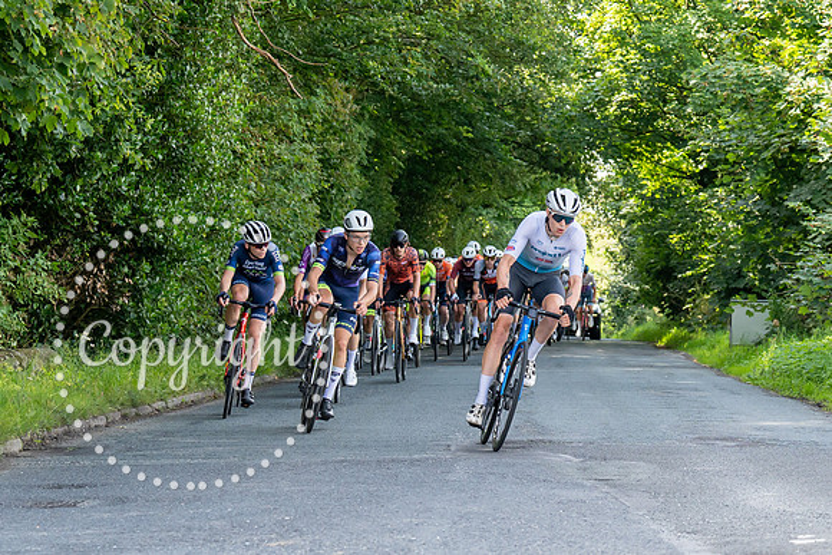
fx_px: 3014
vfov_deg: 10.5
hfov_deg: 15.7
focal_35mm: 130
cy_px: 83
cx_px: 457
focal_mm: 70
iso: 640
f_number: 5.6
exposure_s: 1/800
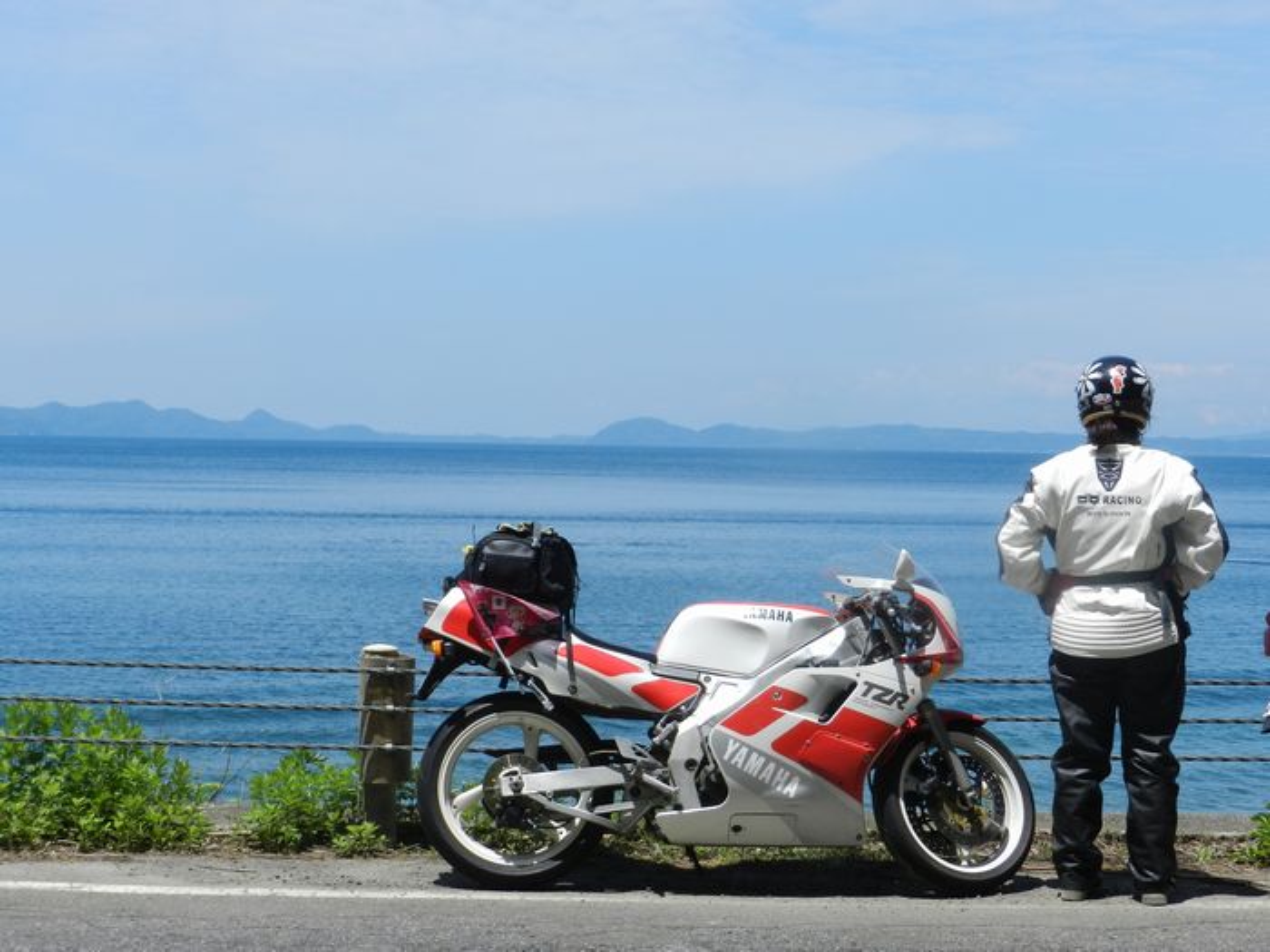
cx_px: 635
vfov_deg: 21.6
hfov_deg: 28.6
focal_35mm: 68
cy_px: 476
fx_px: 2495
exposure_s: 1/1000
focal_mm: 12.1
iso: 160
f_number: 4.7
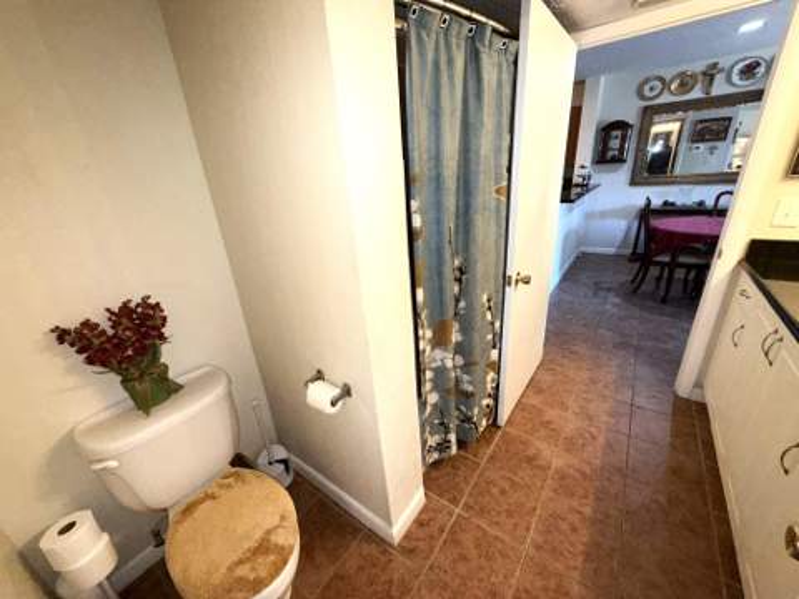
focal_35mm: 14
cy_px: 300
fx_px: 323
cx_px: 400
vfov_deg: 85.7
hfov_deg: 102.1
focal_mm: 2.22
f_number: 2.2
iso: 80
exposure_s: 1/60
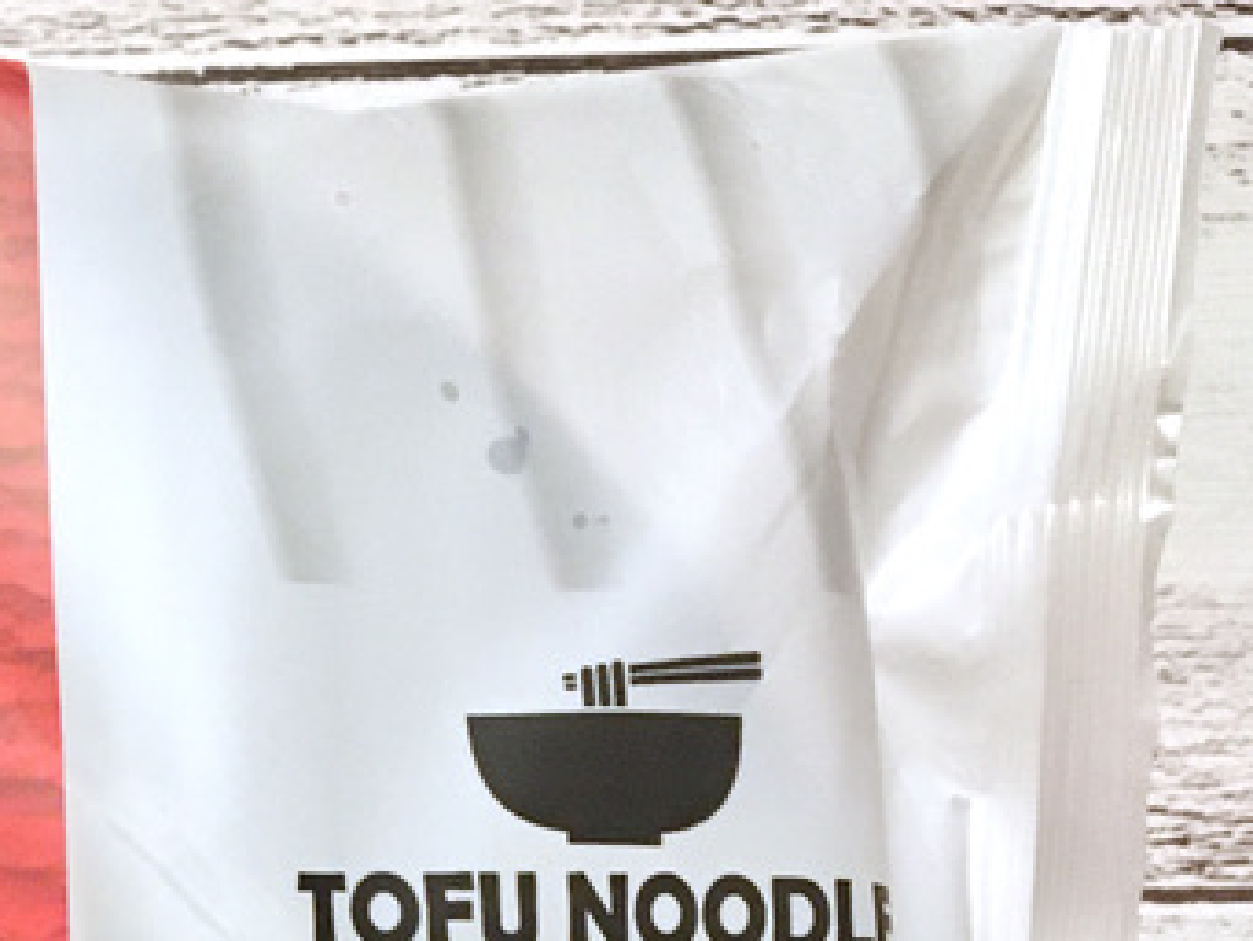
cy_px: 1327
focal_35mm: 87
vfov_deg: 15.9
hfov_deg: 20.8
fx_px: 3150
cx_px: -312
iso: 200
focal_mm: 4.15
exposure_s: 1/24
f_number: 2.2
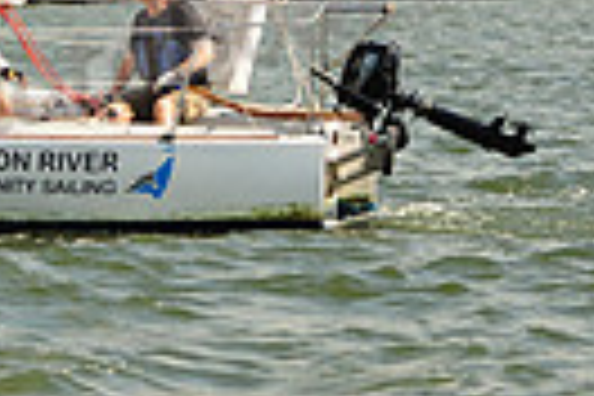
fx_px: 6649
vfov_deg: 3.4
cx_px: -351
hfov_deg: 5.1
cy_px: -126
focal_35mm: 403
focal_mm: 92
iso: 320
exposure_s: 1/1250
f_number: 3.2
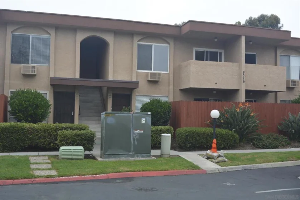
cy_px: 100
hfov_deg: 49.5
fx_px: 325
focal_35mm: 39
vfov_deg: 34.3
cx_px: 150
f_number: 7.1
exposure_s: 1/200
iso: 200
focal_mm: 26
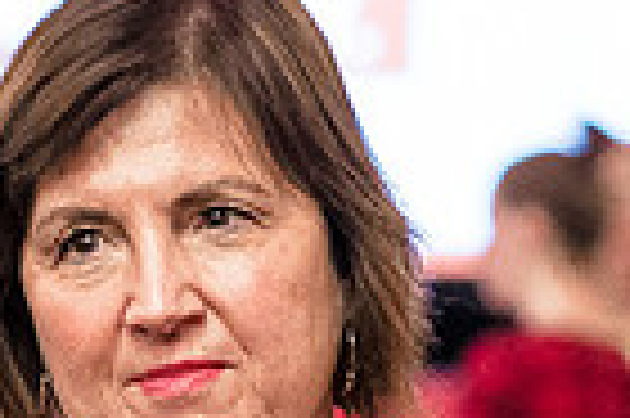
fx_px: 8268
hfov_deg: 4.4
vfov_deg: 2.9
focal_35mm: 473
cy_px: 739
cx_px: 207
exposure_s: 1/60
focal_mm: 76
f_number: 2.8
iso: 3200
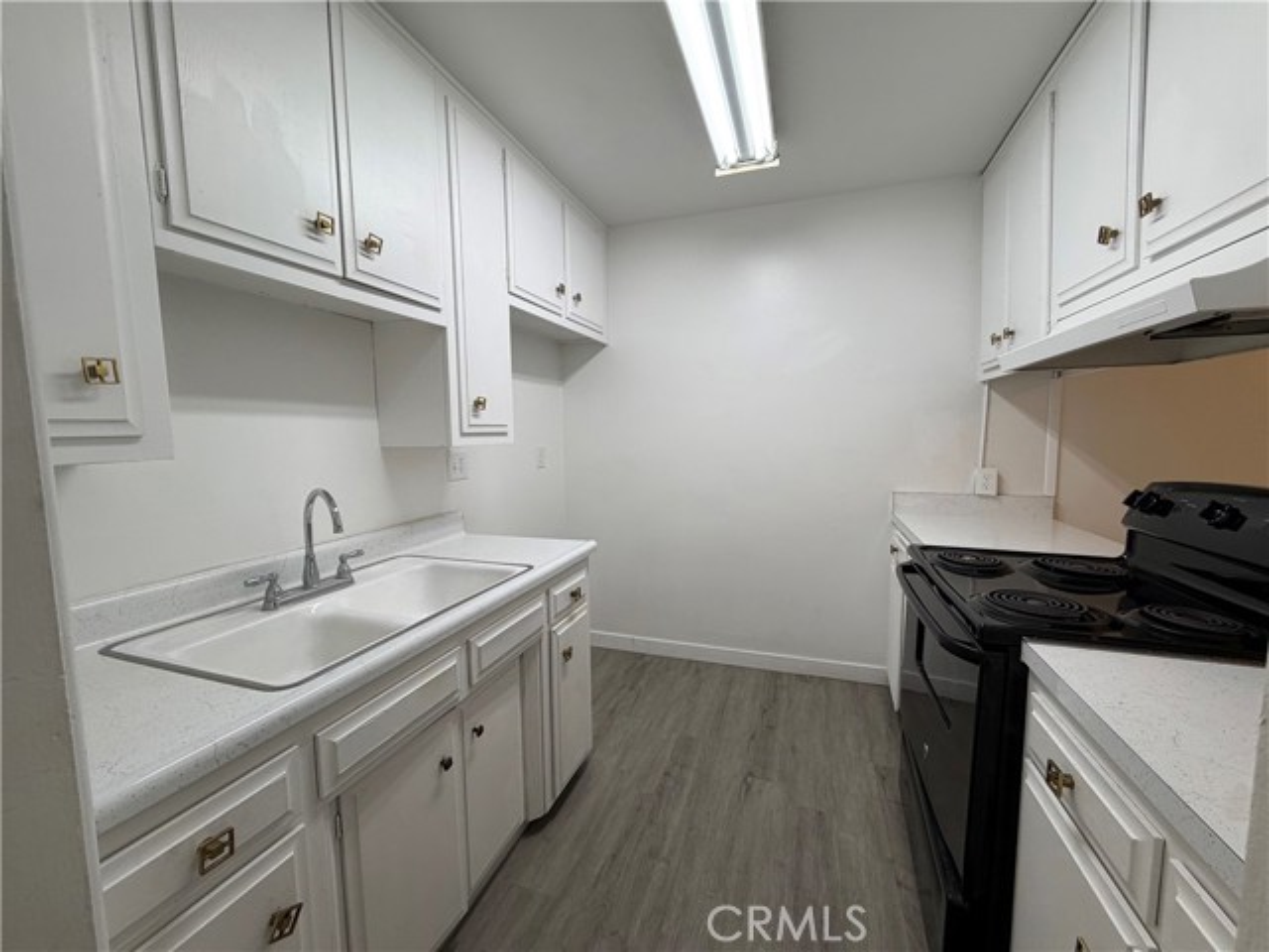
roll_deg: +0.8
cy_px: 476
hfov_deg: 102.1
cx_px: 634
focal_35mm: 14
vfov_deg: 85.7
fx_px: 513
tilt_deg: -5.2
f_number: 2.2
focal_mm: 2.22
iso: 125
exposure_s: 1/120
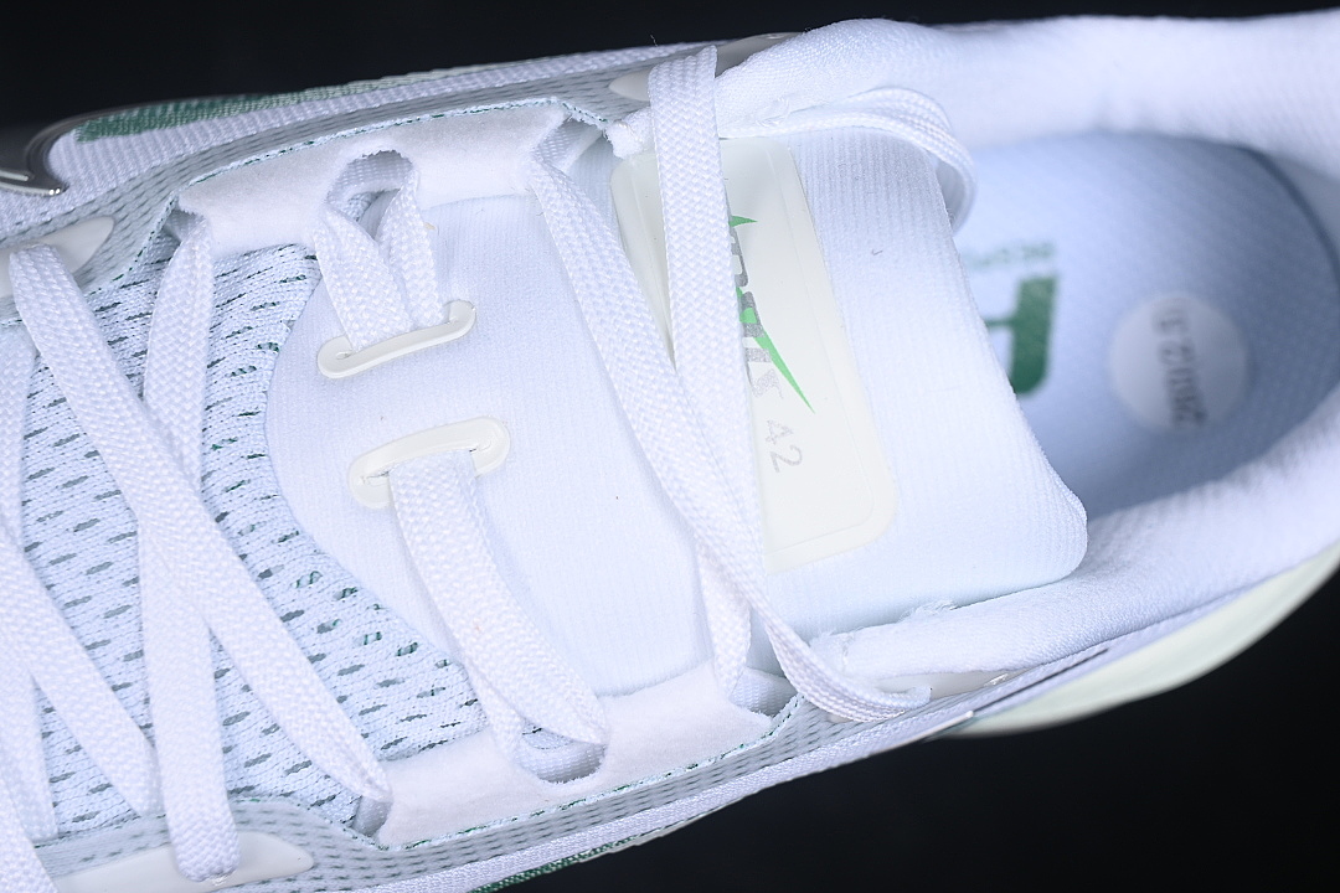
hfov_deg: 27.0
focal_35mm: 75
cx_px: 670
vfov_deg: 18.2
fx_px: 2791
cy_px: 446
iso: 160
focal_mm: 50
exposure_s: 1/80
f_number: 7.1
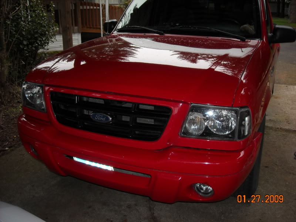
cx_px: 148
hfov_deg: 52.6
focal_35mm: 35
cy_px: 111
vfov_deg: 40.7
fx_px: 299
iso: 64
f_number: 2.8
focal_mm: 5.7
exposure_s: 1/60
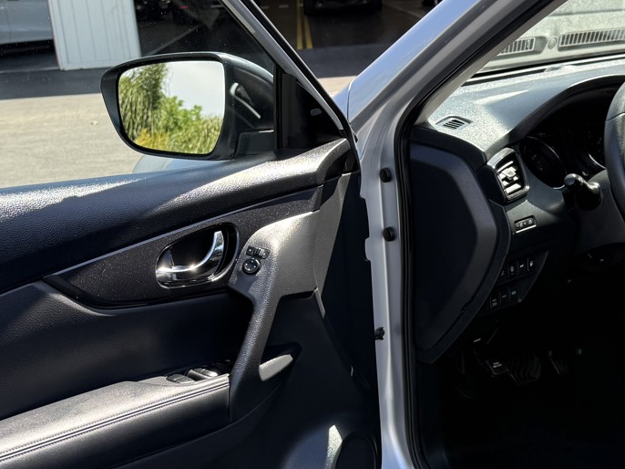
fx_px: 1011
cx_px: 371
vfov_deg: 26.0
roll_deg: +4.7
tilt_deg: -17.8
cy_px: 300
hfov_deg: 34.3
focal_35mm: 56
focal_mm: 6.76
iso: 100
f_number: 1.78
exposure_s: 1/765
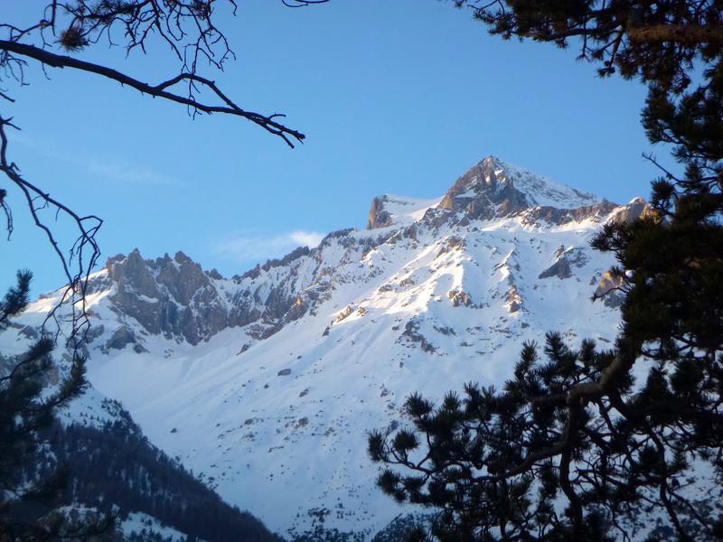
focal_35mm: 100
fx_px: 2089
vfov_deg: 14.8
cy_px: 271
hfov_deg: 19.6
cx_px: 362
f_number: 5.7
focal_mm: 18
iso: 200
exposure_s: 1/200
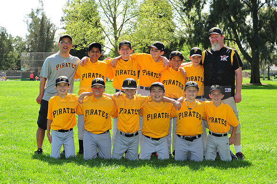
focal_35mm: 80
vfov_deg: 17.0
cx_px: 138
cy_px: 92
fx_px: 615
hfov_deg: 25.4
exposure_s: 1/250
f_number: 8
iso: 200
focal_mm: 80
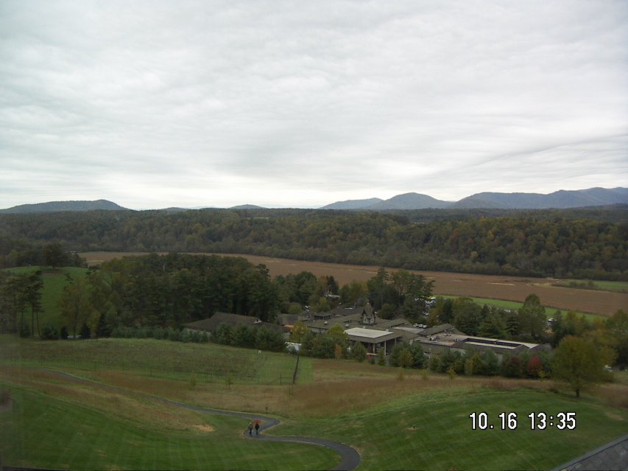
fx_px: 653
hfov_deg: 51.4
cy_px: 236
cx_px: 314
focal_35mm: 36
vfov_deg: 39.6
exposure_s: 1/80
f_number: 2.8
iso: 50
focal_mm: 4.7
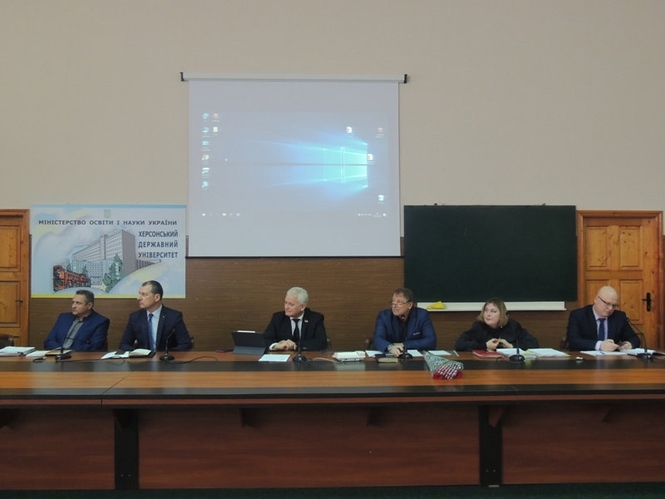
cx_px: 332
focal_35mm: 30
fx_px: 576
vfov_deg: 46.8
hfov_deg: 60.0
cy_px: 250
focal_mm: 5.3
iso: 400
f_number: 3.1
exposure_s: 1/20
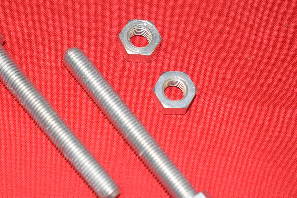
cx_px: 110
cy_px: 128
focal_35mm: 90
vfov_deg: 15.2
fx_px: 743
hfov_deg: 22.6
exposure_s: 1/60
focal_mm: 40
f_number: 5
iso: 500
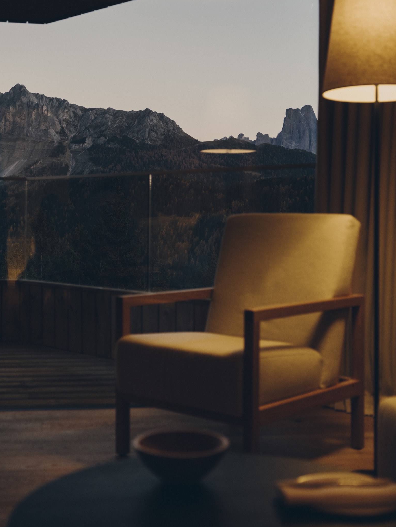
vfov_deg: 37.4
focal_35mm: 51
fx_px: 778
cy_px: 223
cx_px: 180
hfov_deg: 28.5
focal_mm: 53.6
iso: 640
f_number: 4
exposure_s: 1/125
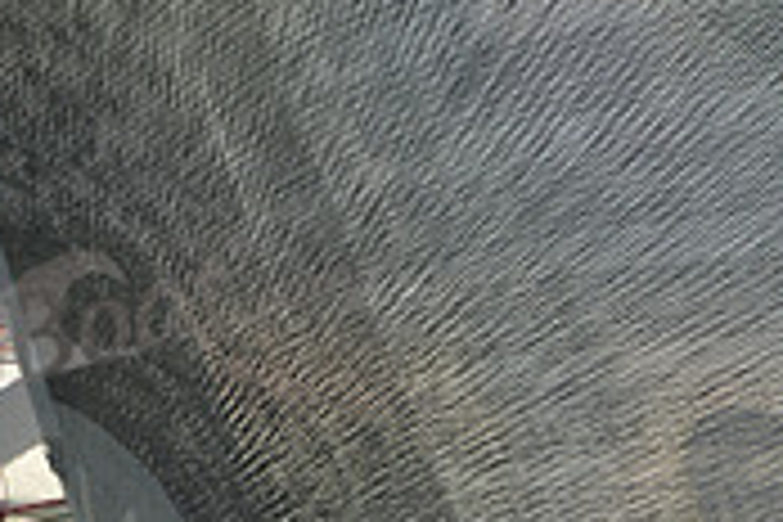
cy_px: 641
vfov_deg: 3.1
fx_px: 9787
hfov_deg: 4.5
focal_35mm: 450
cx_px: -508
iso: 280
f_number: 8
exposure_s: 1/1000
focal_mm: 135
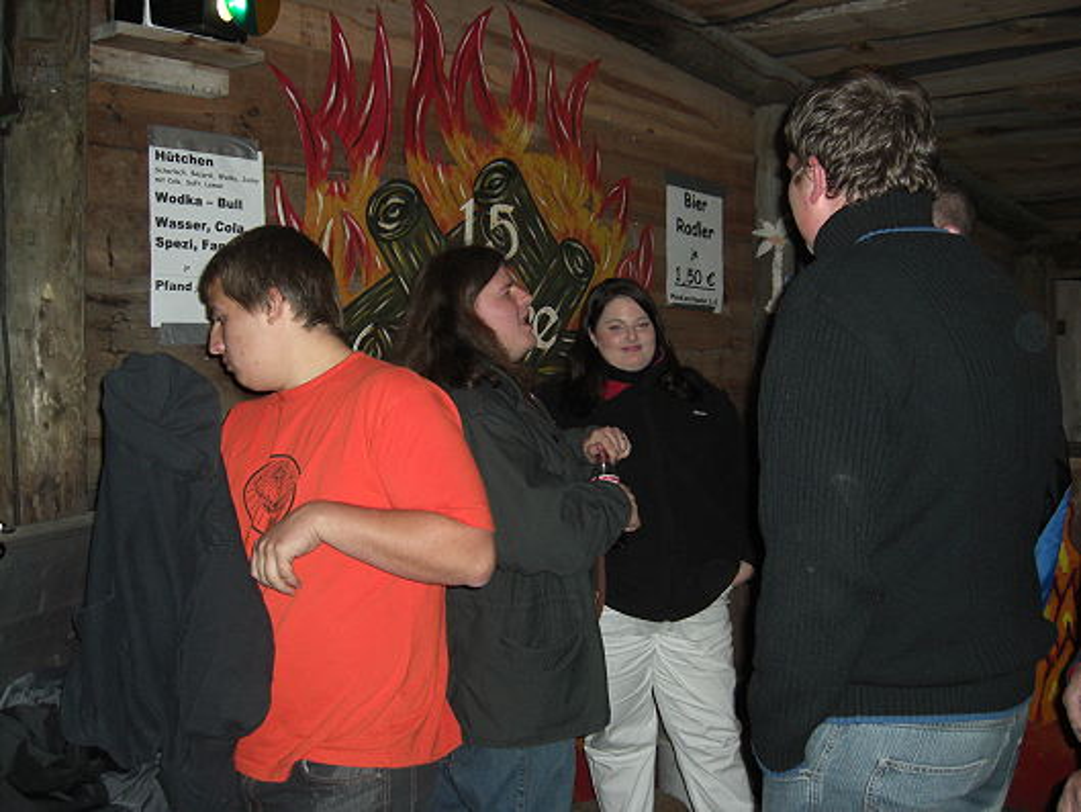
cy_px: 406
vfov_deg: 37.7
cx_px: 540
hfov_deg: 49.0
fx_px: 1187
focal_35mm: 38
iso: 200
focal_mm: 7.9
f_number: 2.8
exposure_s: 1/60
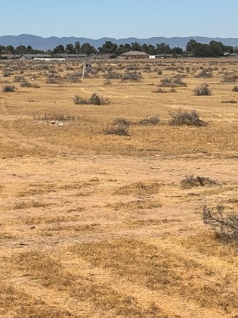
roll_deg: -0.4
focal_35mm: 117
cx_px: 57
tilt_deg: -10.1
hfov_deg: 12.6
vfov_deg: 16.7
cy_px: 239
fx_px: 1073
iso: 64
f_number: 1.78
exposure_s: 1/10526
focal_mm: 6.76
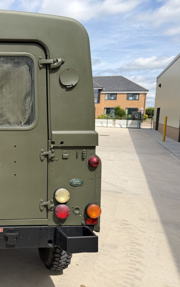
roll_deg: -1.0
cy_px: 144
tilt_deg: -6.3
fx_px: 267
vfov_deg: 56.7
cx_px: -1
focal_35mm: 34
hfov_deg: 33.9
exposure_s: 1/3279
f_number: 1.78
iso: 80
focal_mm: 6.76
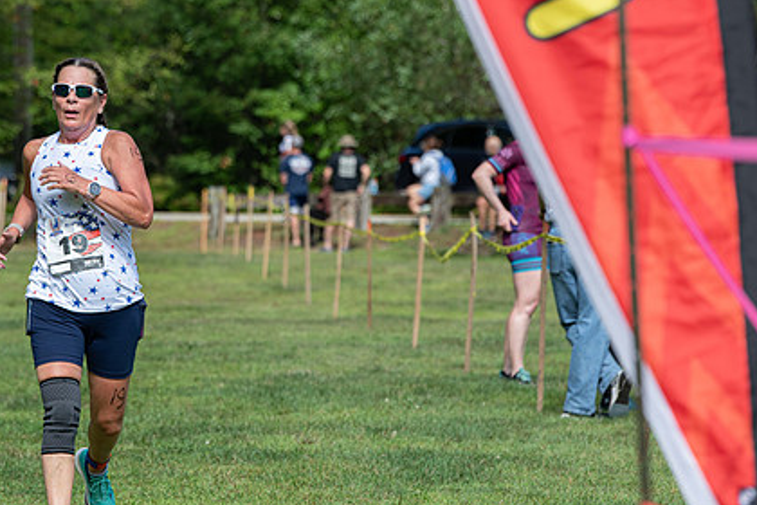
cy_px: 257
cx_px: 258
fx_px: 4941
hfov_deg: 8.8
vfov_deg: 5.8
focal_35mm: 235
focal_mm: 170
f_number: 5.6
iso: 250
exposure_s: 1/800
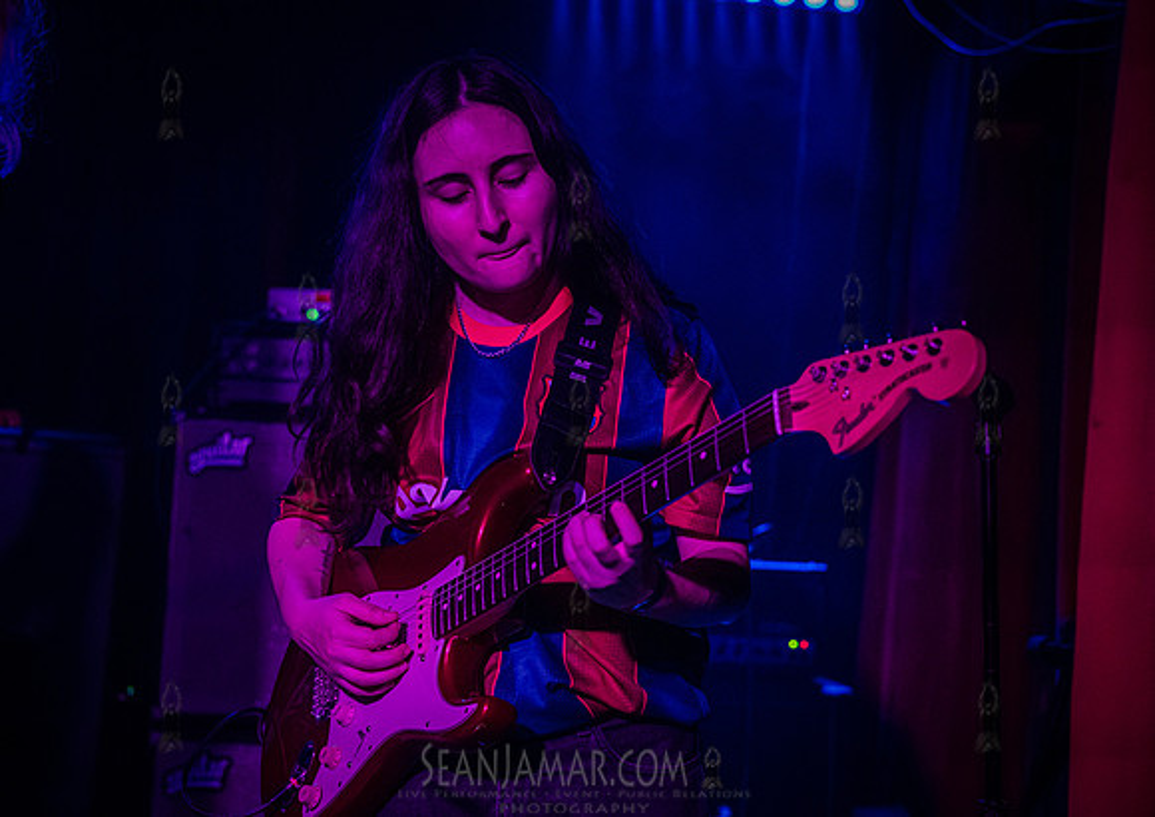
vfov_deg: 26.7
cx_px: 614
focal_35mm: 53
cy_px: 395
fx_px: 1723
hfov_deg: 37.1
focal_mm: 49
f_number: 3.2
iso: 16000
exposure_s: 1/200
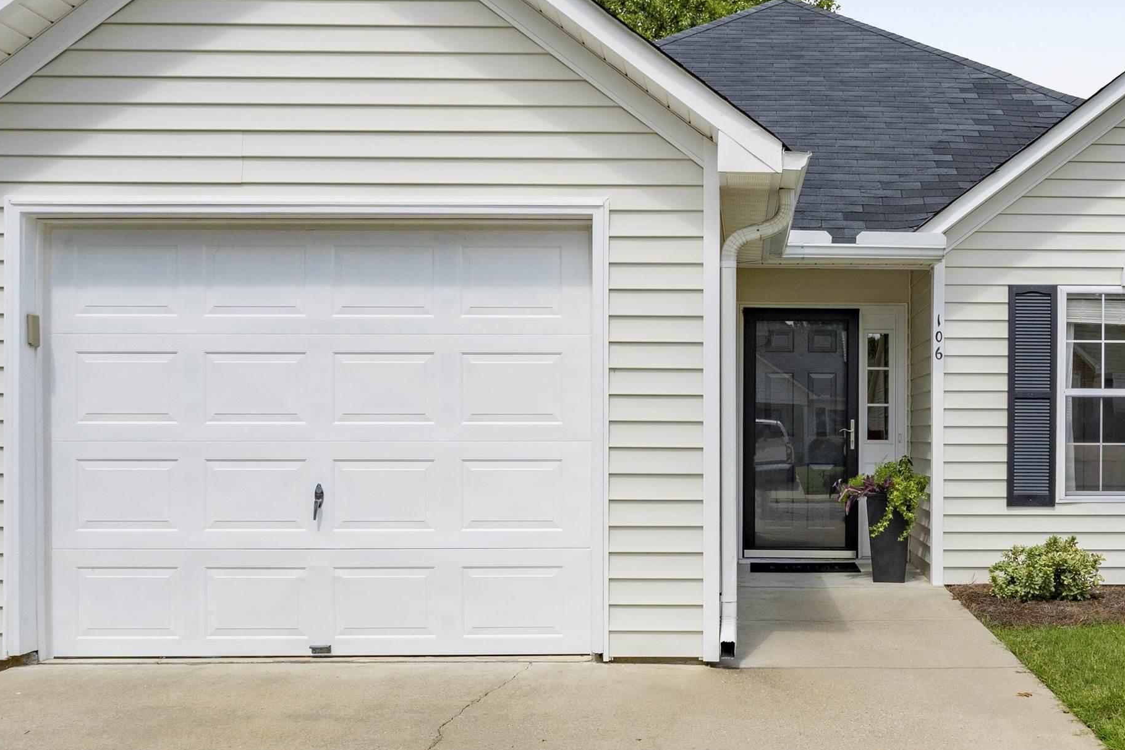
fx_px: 870
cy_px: 274
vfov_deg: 46.2
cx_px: 637
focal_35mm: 28
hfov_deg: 65.5
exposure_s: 1/250
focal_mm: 11
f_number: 10
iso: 250
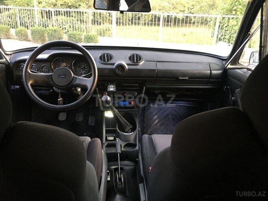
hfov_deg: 61.7
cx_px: 134
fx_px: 225
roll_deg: -2.6
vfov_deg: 48.2
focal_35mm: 29
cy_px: 100
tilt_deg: -20.9
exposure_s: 1/33
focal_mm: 4.15
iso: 125
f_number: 2.2
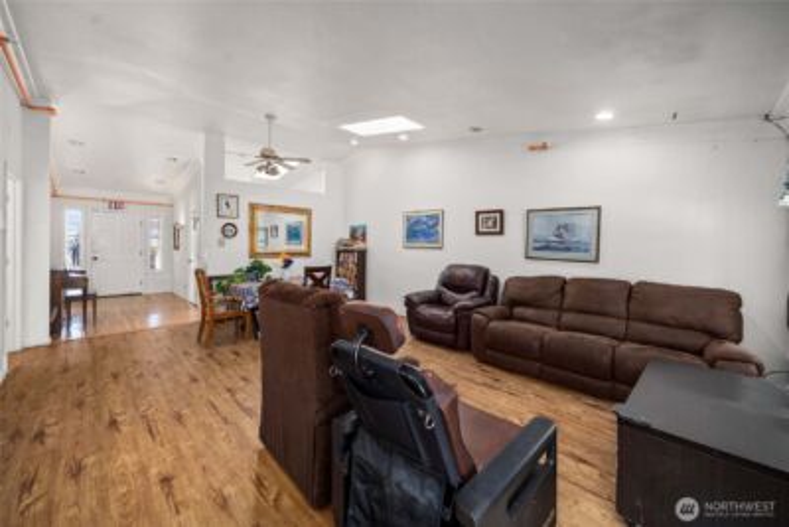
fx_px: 285
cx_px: 394
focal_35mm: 13
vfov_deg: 85.5
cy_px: 264
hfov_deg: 108.3
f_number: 6.3
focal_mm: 13
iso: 160
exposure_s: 1/60
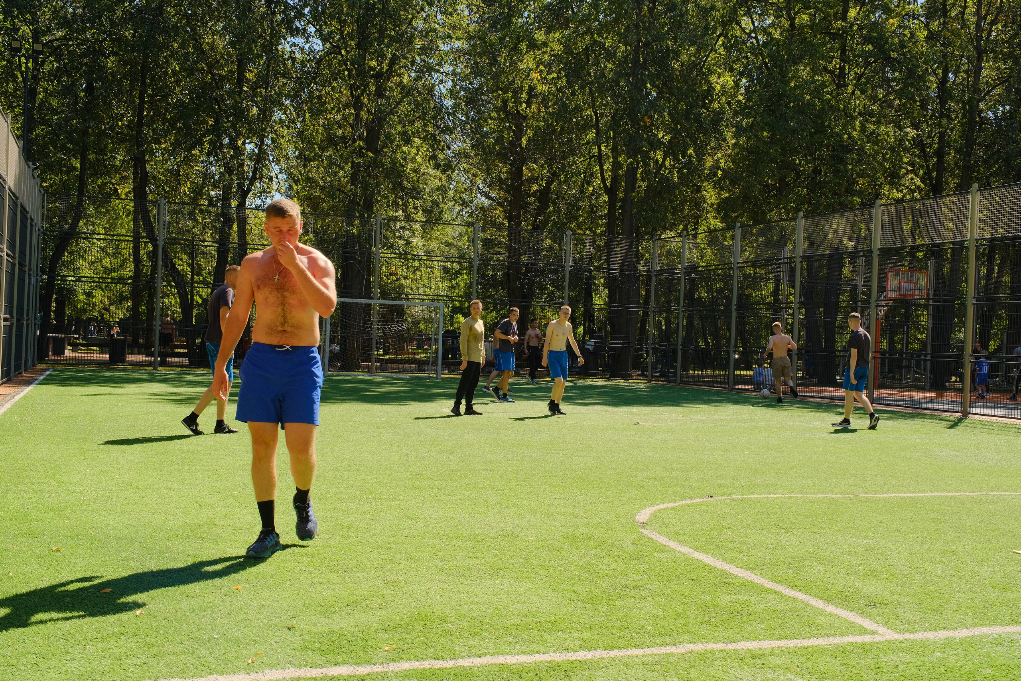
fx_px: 1078
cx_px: 510
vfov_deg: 35.1
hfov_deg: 50.7
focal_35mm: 38
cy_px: 340
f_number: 6.4
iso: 640
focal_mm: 25.4
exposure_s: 1/800
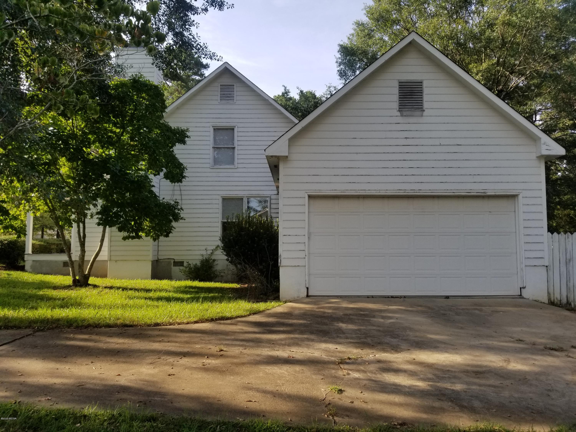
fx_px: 433
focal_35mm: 26
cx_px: 288
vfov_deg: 53.1
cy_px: 216
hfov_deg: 67.3
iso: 50
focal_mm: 4.3
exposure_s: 1/1264
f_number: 1.7
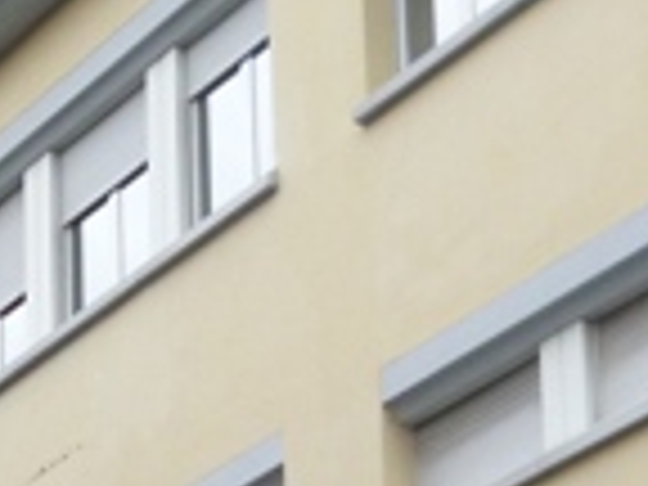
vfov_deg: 8.2
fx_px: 3201
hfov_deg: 11.4
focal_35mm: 171
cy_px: 1062
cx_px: -86
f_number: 3.3
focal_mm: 5.7
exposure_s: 1/160
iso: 200
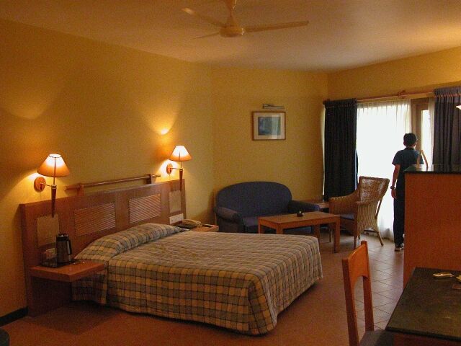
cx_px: 230
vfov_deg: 41.8
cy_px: 173
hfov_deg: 54.0
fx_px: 453
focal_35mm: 34
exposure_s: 1/67.7
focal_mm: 8.9
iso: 800
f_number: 3.2
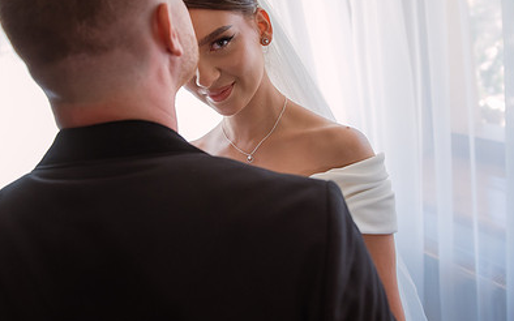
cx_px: 234
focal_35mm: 36
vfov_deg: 35.1
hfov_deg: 53.9
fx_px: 504
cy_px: 119
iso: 800
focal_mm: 24
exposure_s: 1/320
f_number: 2.8
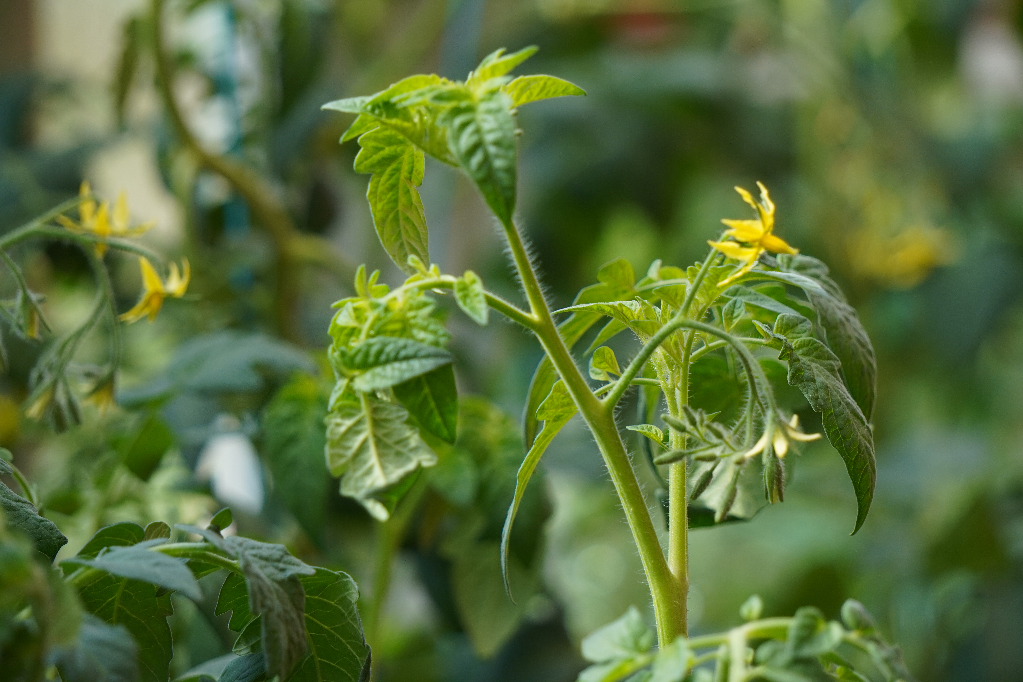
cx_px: 512
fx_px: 6010
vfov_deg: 6.5
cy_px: 341
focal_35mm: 212
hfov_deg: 9.7
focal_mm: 141
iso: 320
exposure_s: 1/250
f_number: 5.6
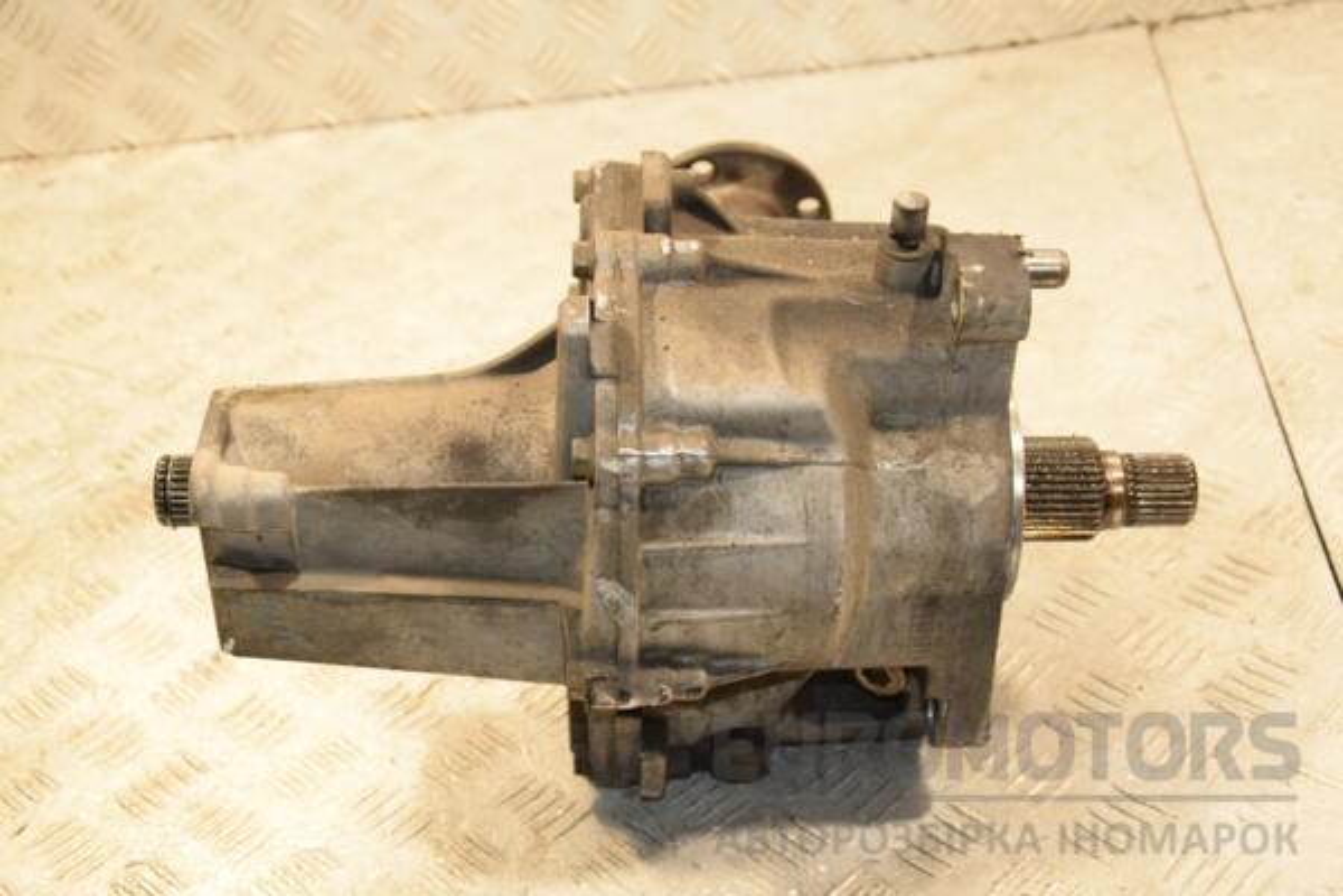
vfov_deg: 21.6
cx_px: 672
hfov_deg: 31.9
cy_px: 448
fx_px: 2350
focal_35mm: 63
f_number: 4.8
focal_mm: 42
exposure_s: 1/125
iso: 800
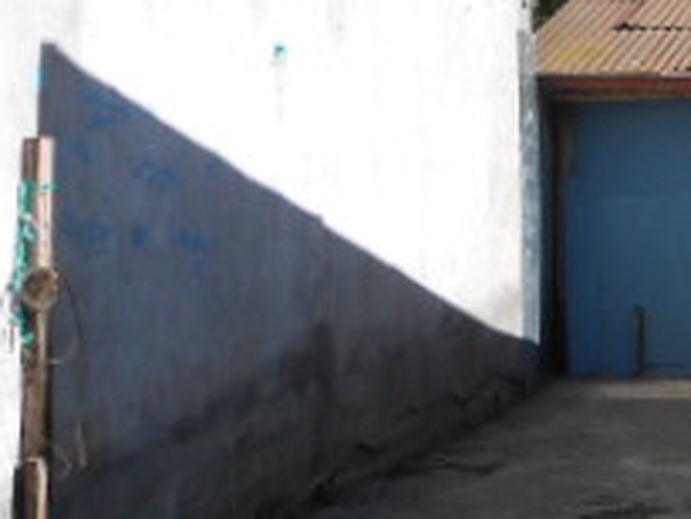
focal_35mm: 81
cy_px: 44
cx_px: 822
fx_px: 1618
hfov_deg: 22.3
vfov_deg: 17.9
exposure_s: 1/640
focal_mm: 4.6
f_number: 3.2
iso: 80
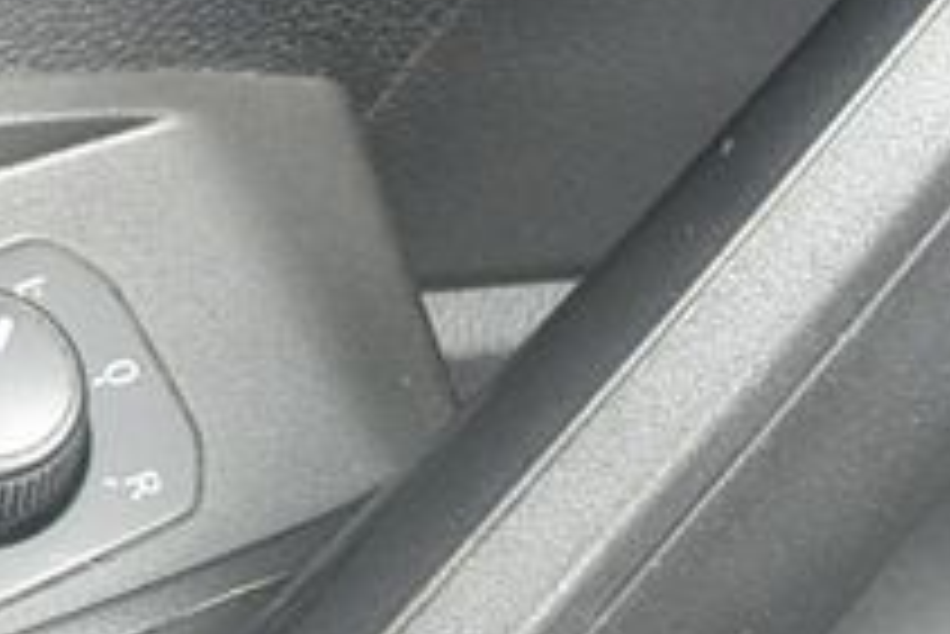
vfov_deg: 10.4
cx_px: 698
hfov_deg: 15.6
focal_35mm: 131
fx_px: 3459
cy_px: 528
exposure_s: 1/60
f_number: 3.5
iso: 400
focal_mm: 10
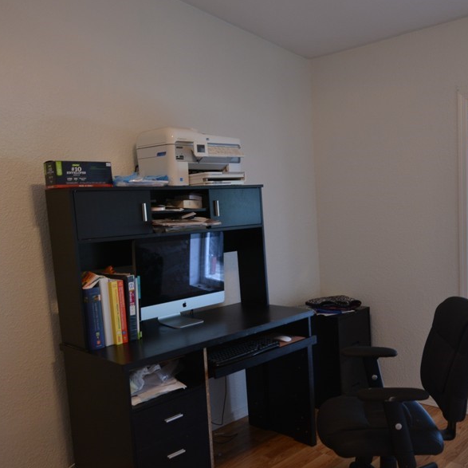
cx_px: 307
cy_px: 272
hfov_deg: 49.0
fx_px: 505
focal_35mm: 33
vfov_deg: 49.5
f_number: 2.8
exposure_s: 1/30
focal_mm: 14
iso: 250
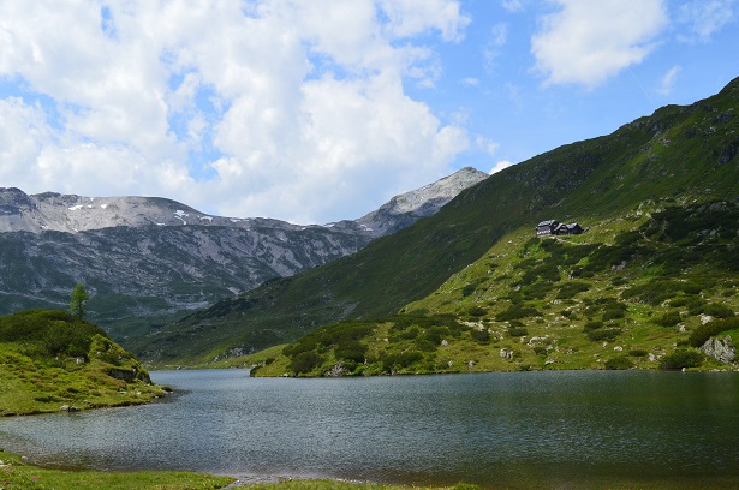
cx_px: 286
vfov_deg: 34.0
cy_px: 301
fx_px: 799
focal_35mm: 39
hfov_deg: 49.2
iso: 400
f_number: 11
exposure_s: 1/500
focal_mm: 20
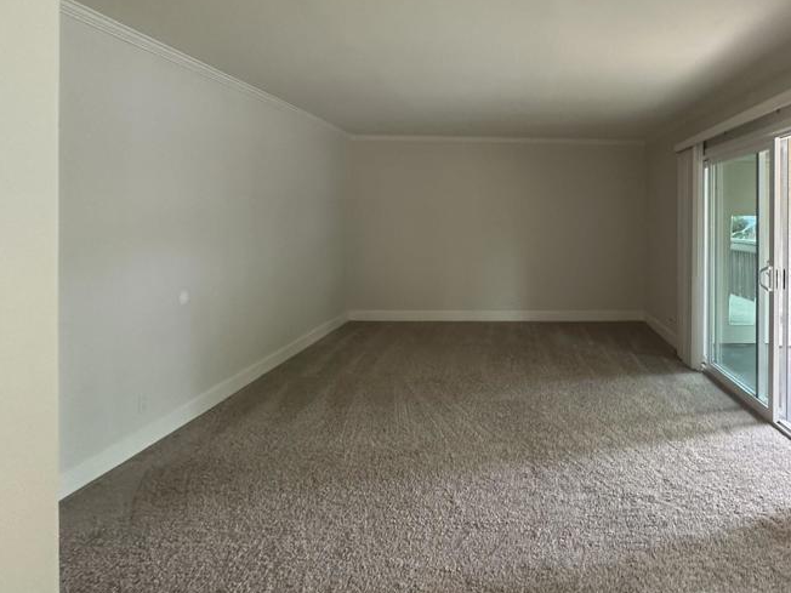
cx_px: 540
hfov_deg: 73.6
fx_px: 503
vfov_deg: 60.2
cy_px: 218
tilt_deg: -2.0
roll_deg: -0.2
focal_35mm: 22
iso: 200
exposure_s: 1/60
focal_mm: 2.22
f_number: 2.2
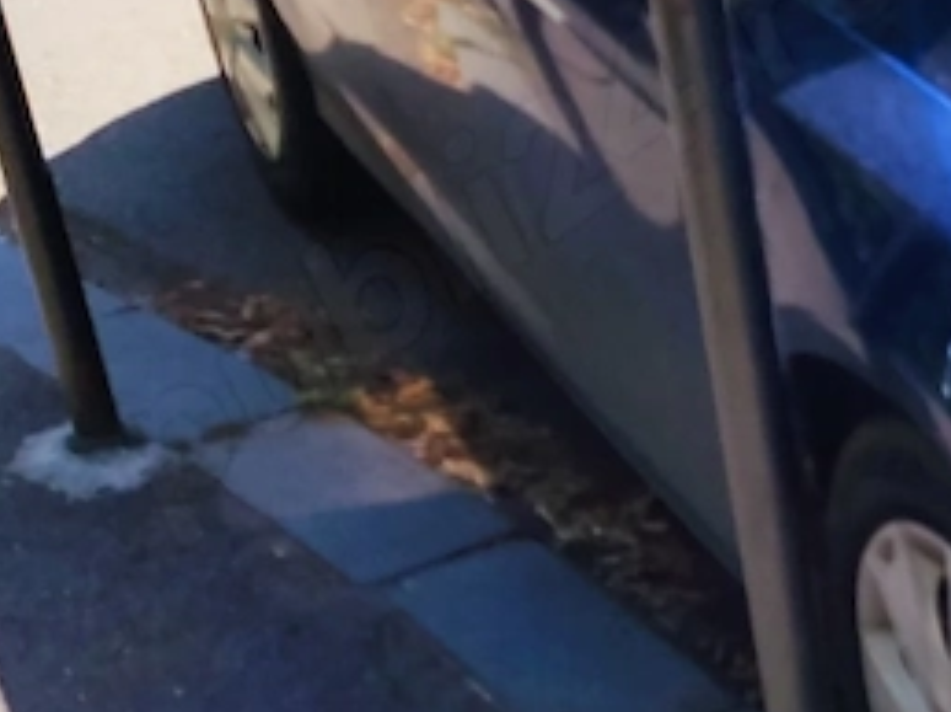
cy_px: 273
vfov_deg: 15.2
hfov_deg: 16.4
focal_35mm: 97
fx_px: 2662
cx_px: 1802
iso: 50
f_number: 1.79
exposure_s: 1/1427
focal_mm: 4.71
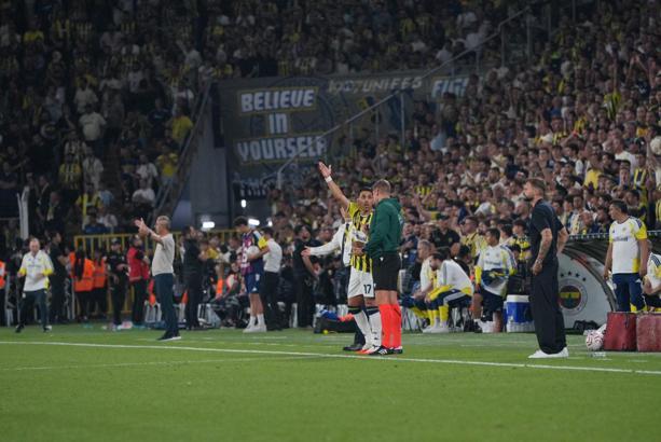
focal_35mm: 300
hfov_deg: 6.9
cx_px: 330
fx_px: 5513
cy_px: 221
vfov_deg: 4.6
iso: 2000
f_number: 3.2
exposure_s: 1/3200
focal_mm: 200
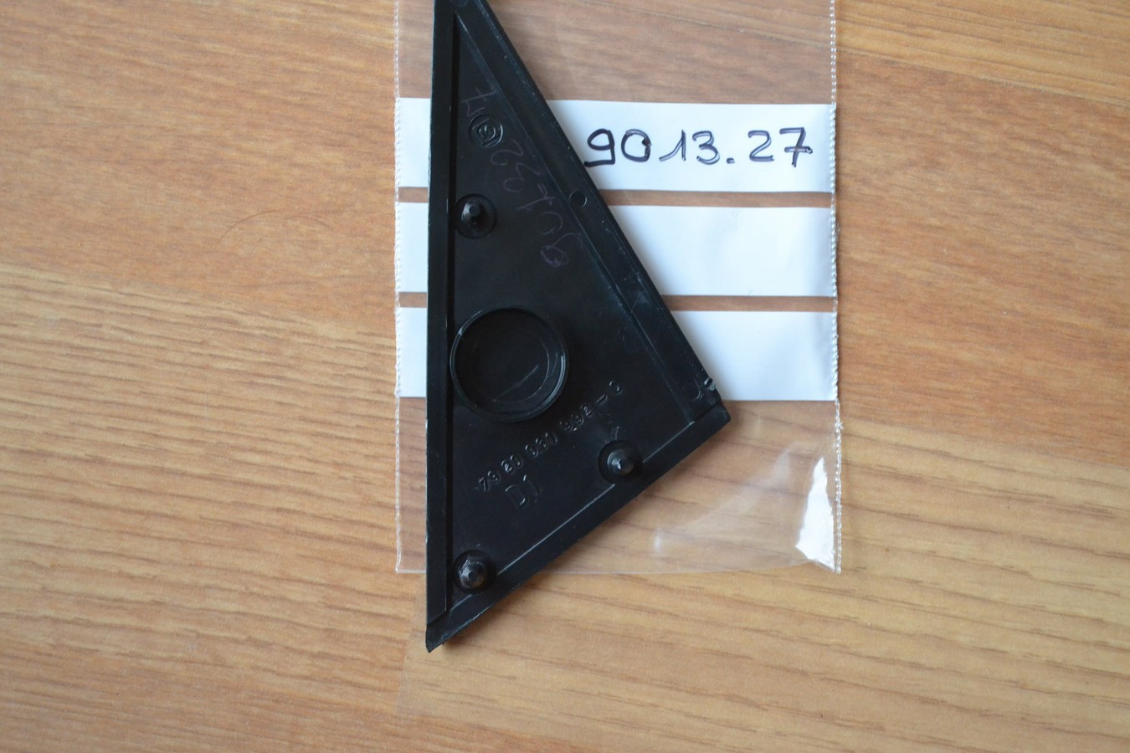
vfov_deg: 23.8
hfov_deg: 35.1
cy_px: 376
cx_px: 565
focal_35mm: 57
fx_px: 1789
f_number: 5
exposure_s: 1/60
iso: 2200
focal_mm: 38
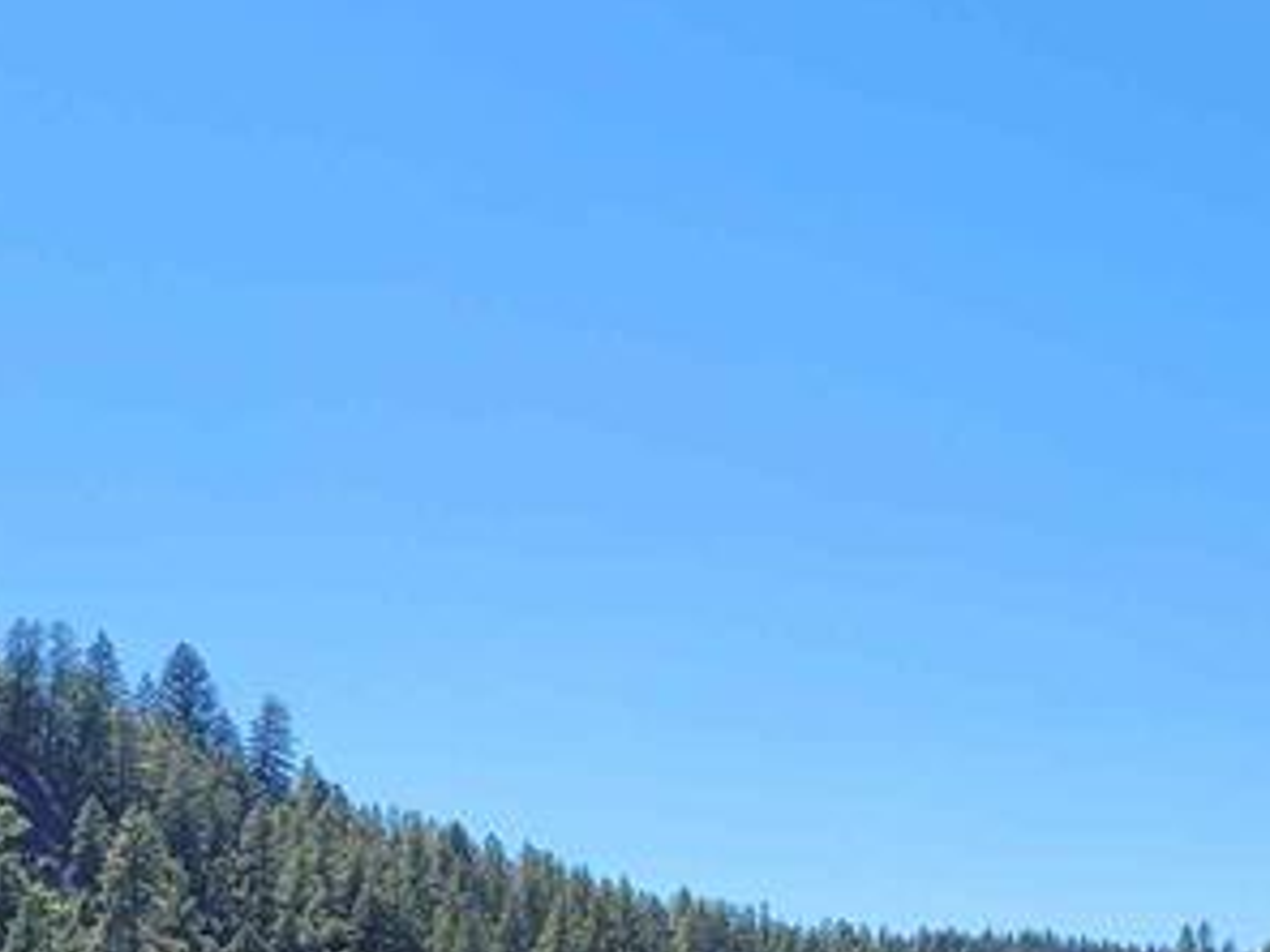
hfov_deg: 21.7
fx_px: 3302
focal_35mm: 90
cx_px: 382
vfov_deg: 15.4
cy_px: 1325
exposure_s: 1/1746
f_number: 1.8
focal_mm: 5.4
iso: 40
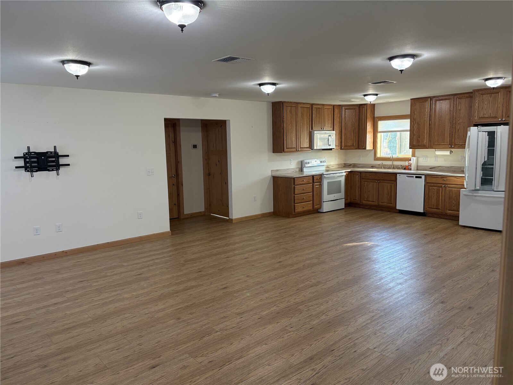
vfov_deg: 53.1
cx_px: 256
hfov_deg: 67.3
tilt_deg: -6.7
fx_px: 385
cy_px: 192
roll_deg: +1.4
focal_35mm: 26
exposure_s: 1/120
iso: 160
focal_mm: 5.96
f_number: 1.6
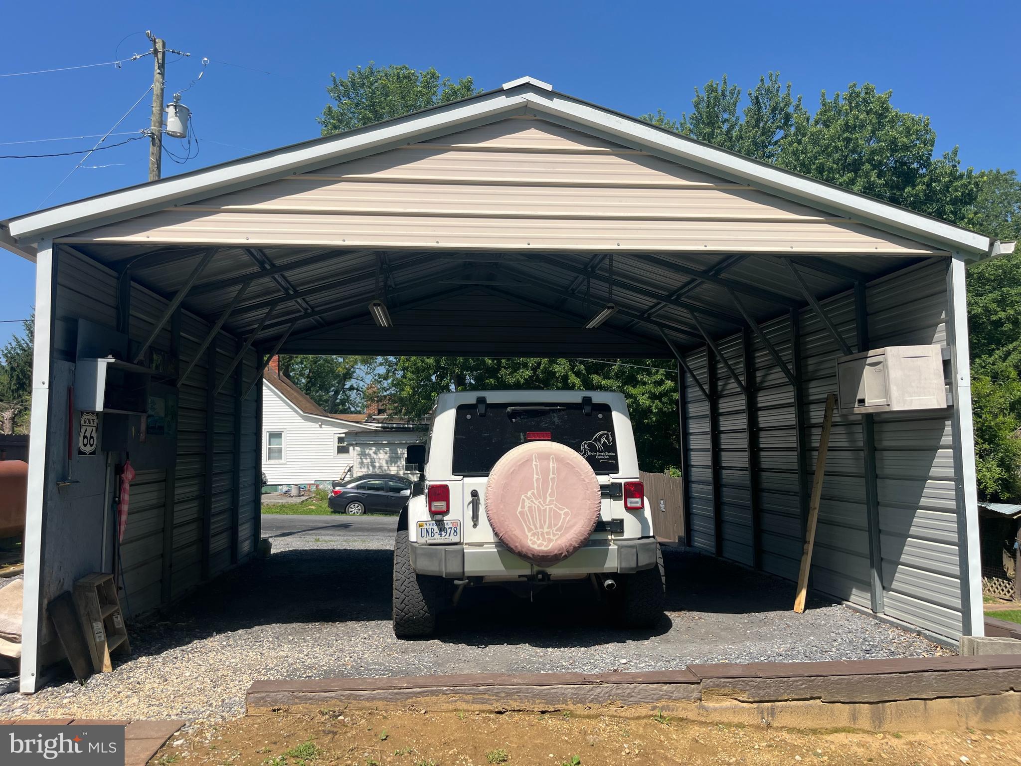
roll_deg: +1.3
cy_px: 383
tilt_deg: +4.8
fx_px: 767
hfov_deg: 67.3
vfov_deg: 53.1
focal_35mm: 26
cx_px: 510
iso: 50
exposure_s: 1/3311
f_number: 1.6
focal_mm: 5.1
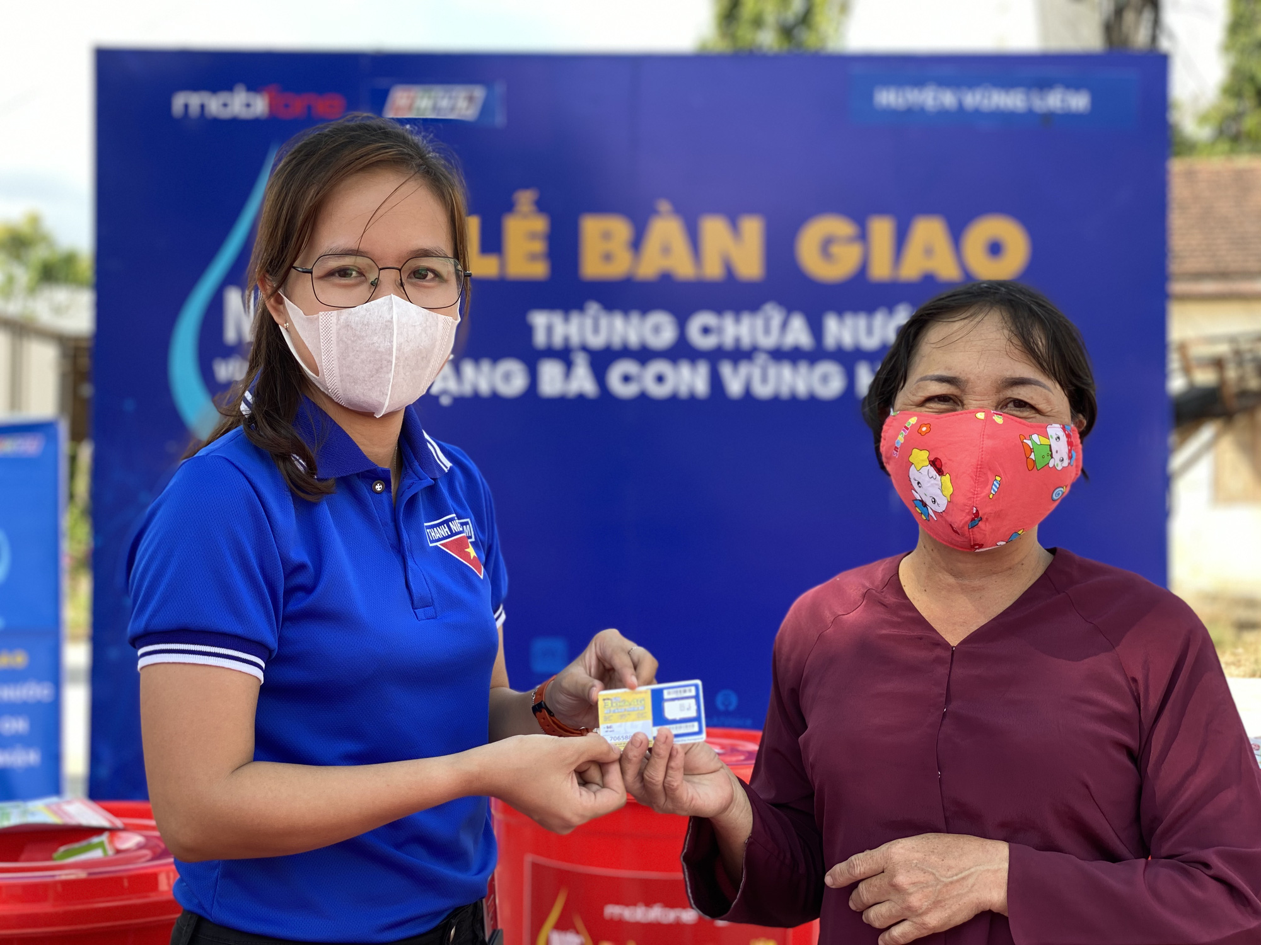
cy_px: 472
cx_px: 630
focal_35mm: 52
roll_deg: -1.3
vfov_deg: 28.0
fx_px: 1894
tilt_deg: +2.2
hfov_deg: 36.8
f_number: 2
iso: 20
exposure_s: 1/147
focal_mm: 6
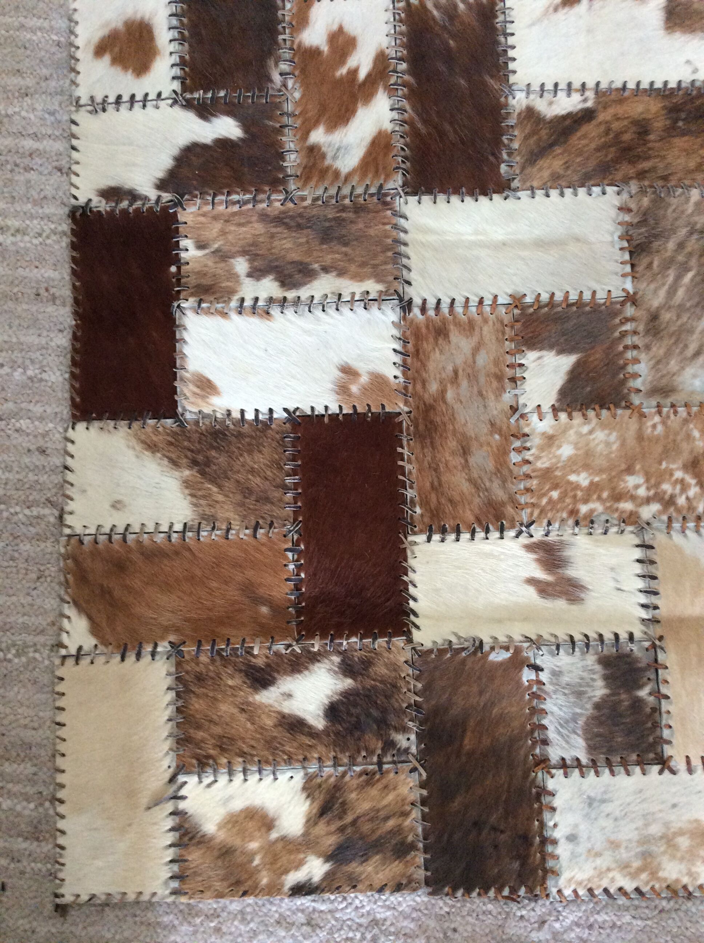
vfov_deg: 56.9
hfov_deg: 44.1
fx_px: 870
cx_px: 352
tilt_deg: -81.4
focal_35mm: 32
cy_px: 472
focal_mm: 3.3
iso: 160
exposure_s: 1/25
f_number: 2.4
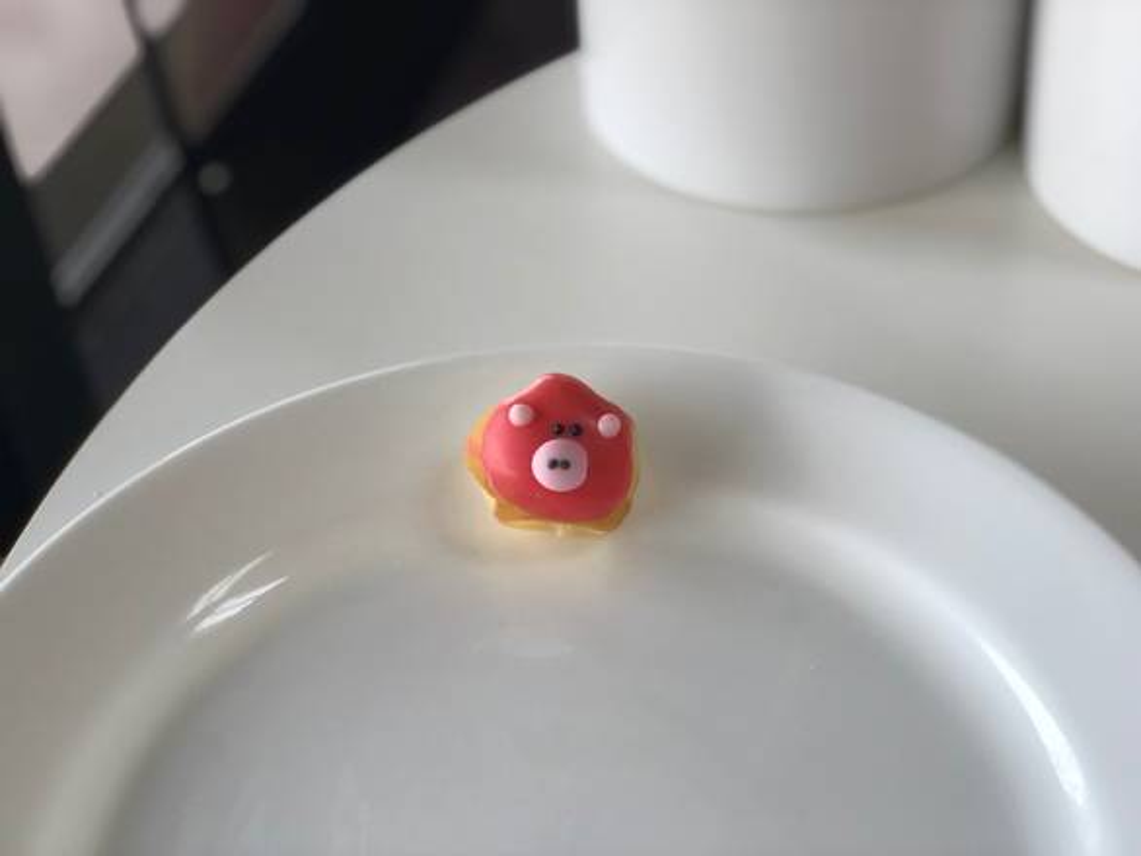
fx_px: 1880
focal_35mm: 57
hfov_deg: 33.8
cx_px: 570
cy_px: 428
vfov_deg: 25.7
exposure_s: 1/40
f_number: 2.8
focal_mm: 6.6
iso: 25
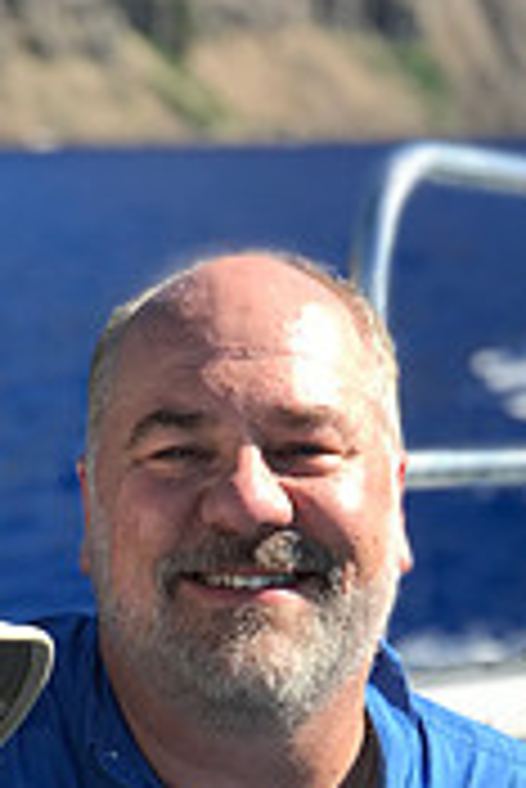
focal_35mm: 152
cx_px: -16
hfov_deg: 9.0
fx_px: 3325
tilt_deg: -13.1
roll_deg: +2.3
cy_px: 923
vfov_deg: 13.2
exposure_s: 1/418
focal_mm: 6.6
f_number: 2.8
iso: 20
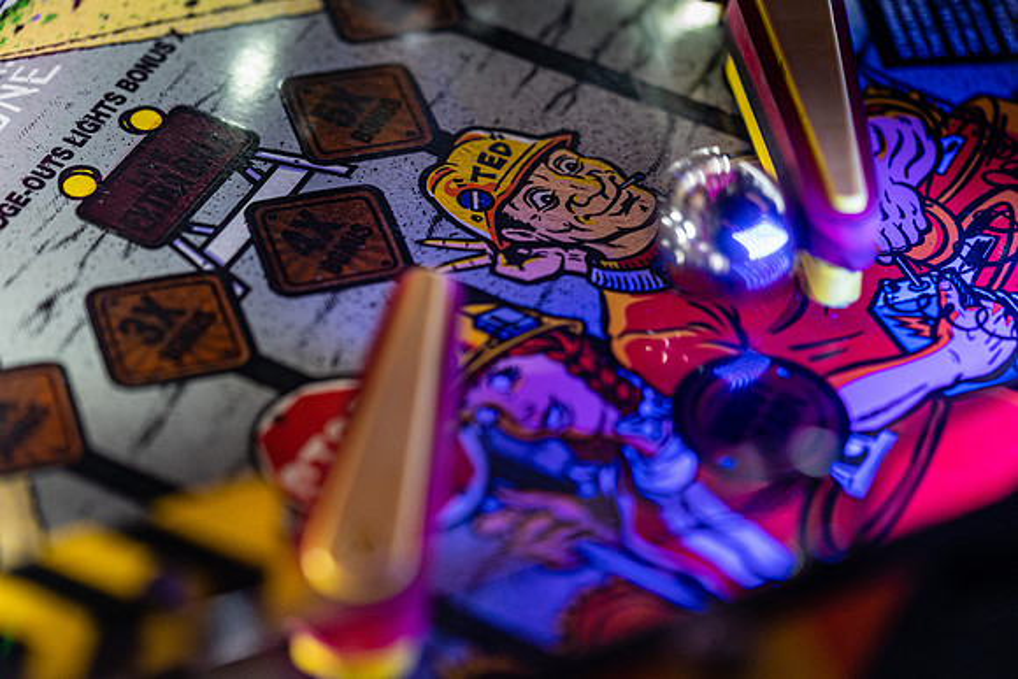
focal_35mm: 90
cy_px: 340
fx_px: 2545
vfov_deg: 15.2
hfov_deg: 22.6
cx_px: 509
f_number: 2.8
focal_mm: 90
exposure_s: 1/100
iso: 1600
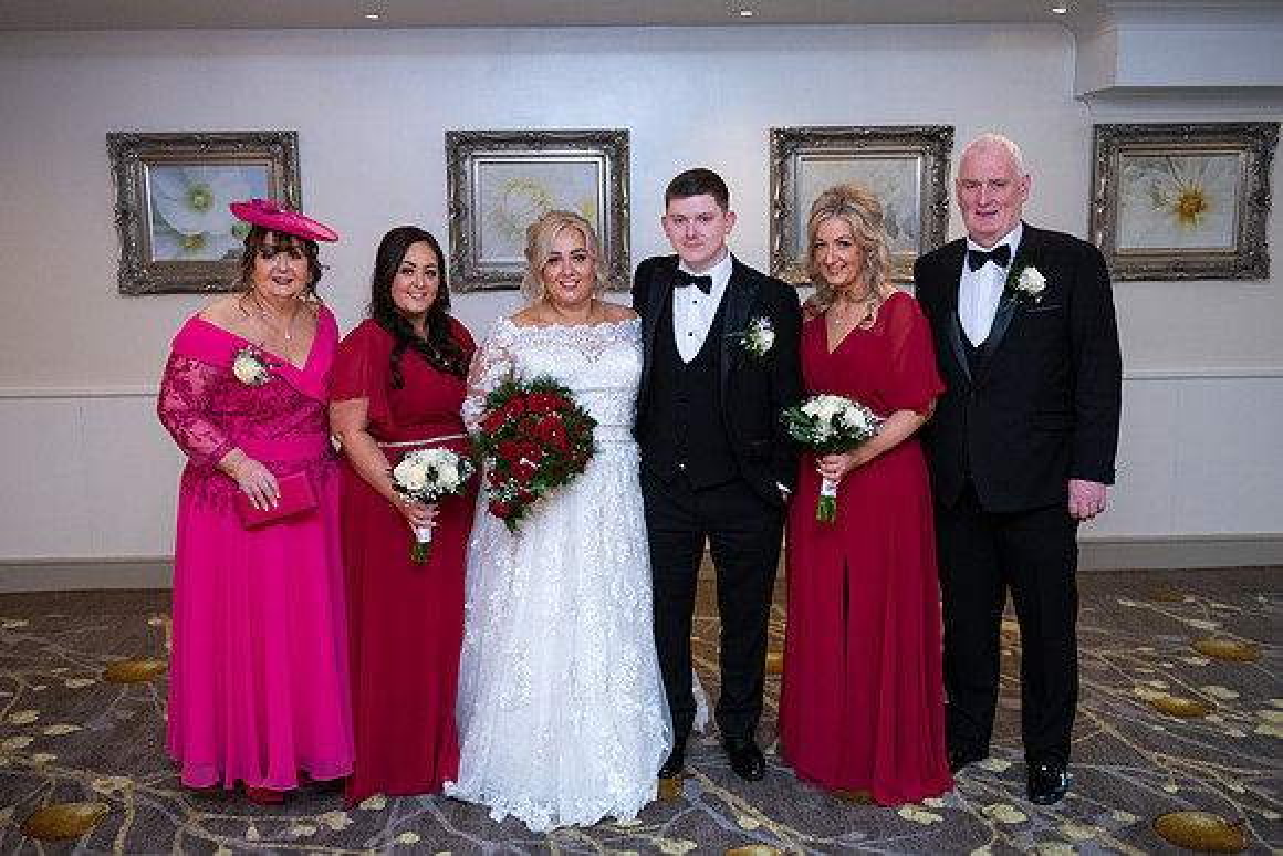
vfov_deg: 39.0
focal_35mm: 34
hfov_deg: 56.0
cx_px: 641
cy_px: 411
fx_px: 1208
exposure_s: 1/160
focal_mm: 32
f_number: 3.5
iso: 1000
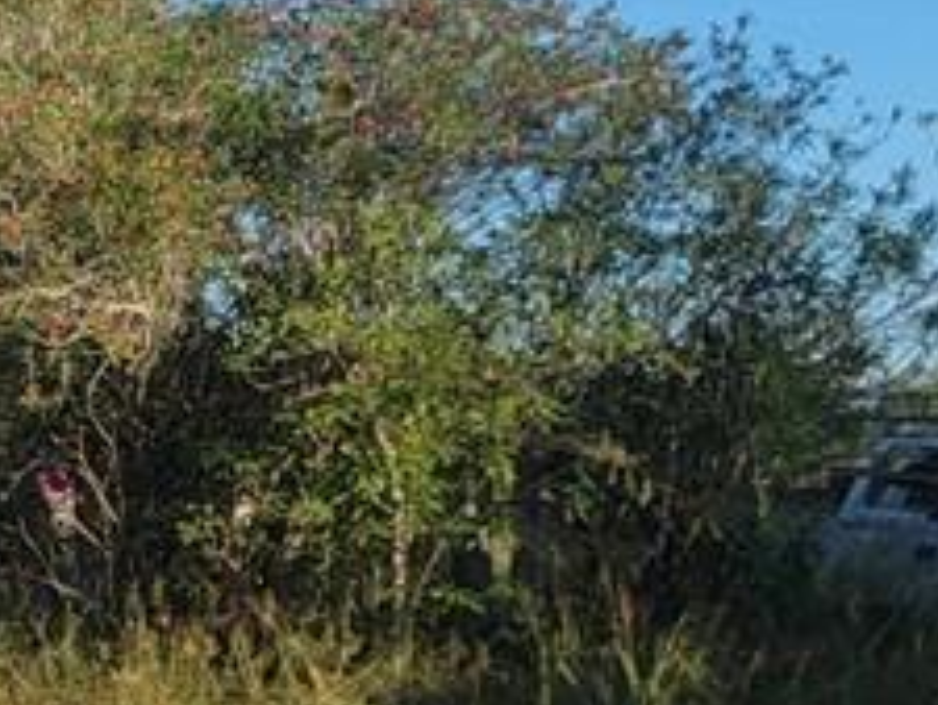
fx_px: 2955
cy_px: 718
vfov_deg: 13.4
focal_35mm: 109
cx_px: -980
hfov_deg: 14.6
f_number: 1.8
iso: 16
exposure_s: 1/636
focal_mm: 6.7
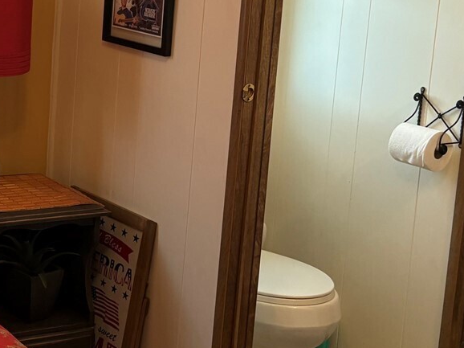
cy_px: 30
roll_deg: -1.2
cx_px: -100
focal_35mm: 72
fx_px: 965
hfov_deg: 24.4
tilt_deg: -7.2
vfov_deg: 20.0
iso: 125
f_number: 1.6
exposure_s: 1/60
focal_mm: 5.96
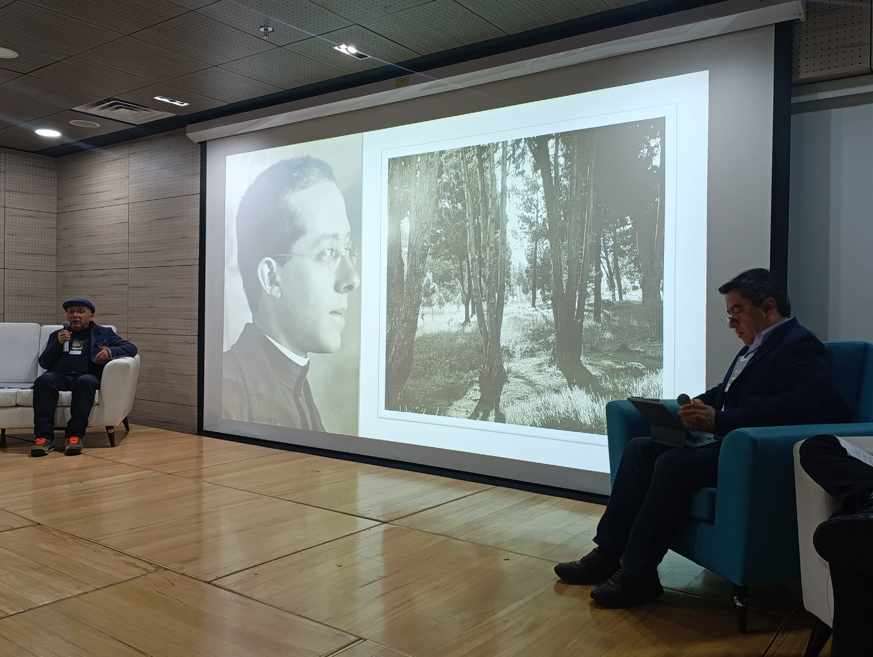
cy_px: 328
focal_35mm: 28
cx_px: 436
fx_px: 707
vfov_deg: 49.9
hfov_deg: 63.4
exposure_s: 1/120
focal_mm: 6.14
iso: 1250
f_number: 1.6
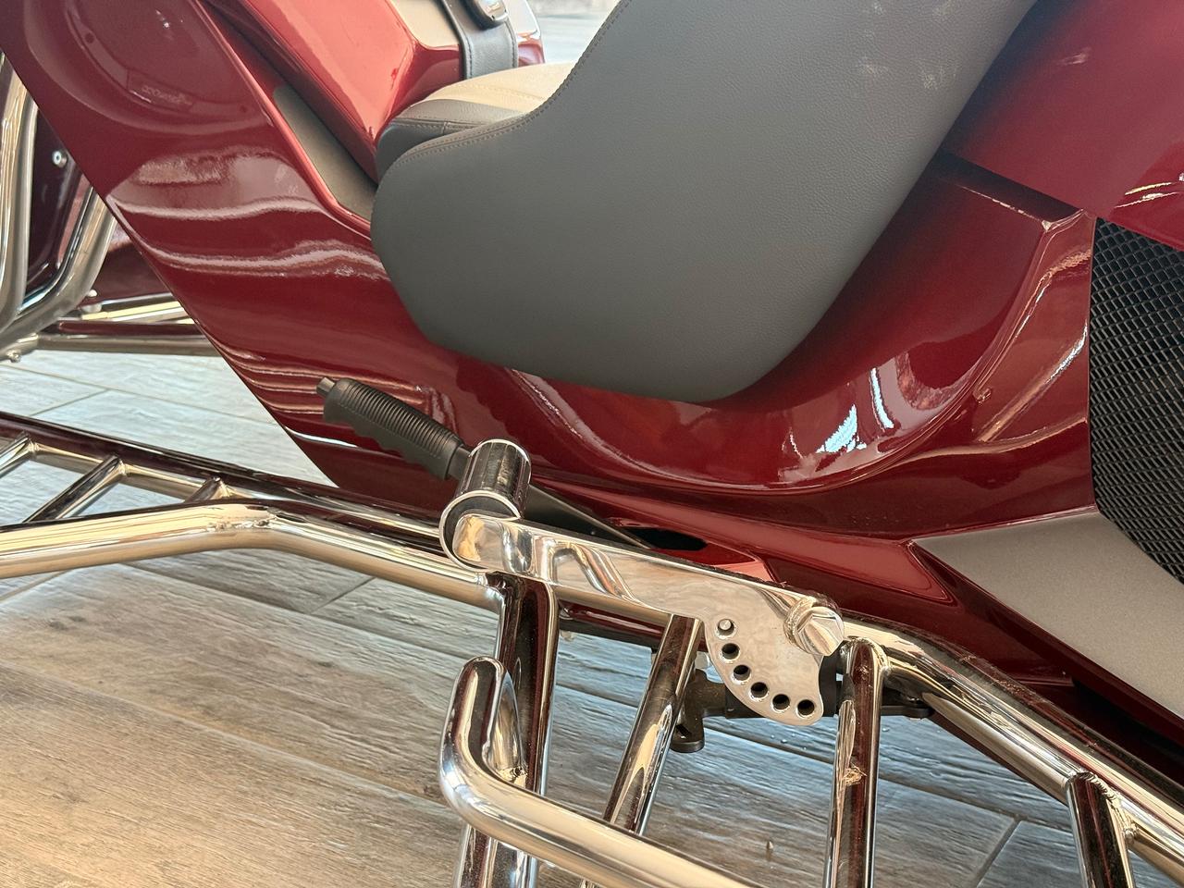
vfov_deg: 30.3
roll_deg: -1.1
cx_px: 592
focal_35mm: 48
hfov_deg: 39.7
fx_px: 1642
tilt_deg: -18.0
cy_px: 444
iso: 250
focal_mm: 6.76
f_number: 1.78
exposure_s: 1/60
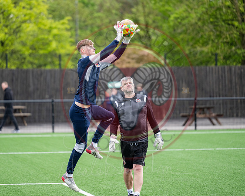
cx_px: 88
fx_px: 1386
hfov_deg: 10.1
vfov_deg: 8.1
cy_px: 89
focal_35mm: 191
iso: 640
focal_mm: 155
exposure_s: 1/2000
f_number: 2.8
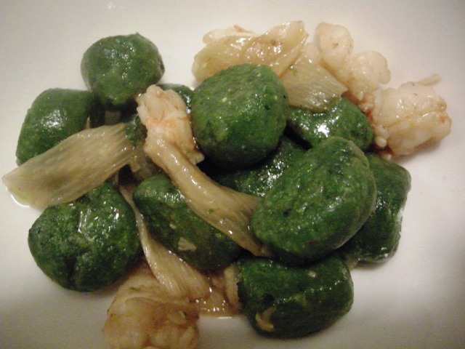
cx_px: 232
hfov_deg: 51.4
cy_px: 174
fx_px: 484
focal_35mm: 36
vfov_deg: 39.7
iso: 1600
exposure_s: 1/30
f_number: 2.7
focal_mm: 7.5
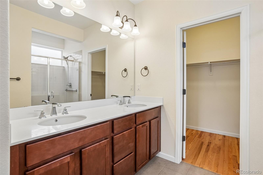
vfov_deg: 72.0
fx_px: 121
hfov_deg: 95.0
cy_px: 88
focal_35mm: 16
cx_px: 132
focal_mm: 11
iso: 400
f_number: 8
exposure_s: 1/40
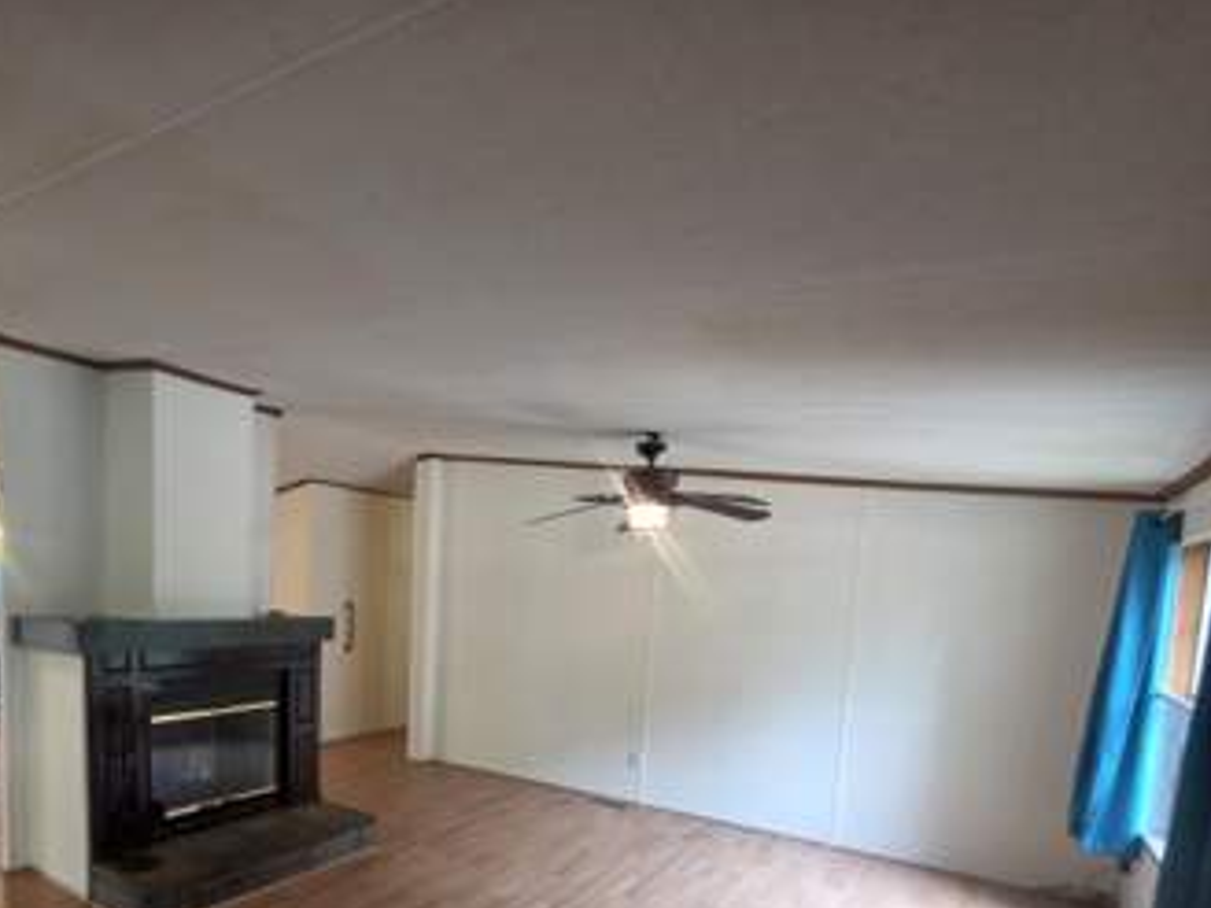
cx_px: 329
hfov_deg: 79.3
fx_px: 665
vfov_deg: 65.7
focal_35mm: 19
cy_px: 648
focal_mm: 2.2
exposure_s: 1/60
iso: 250
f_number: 1.9
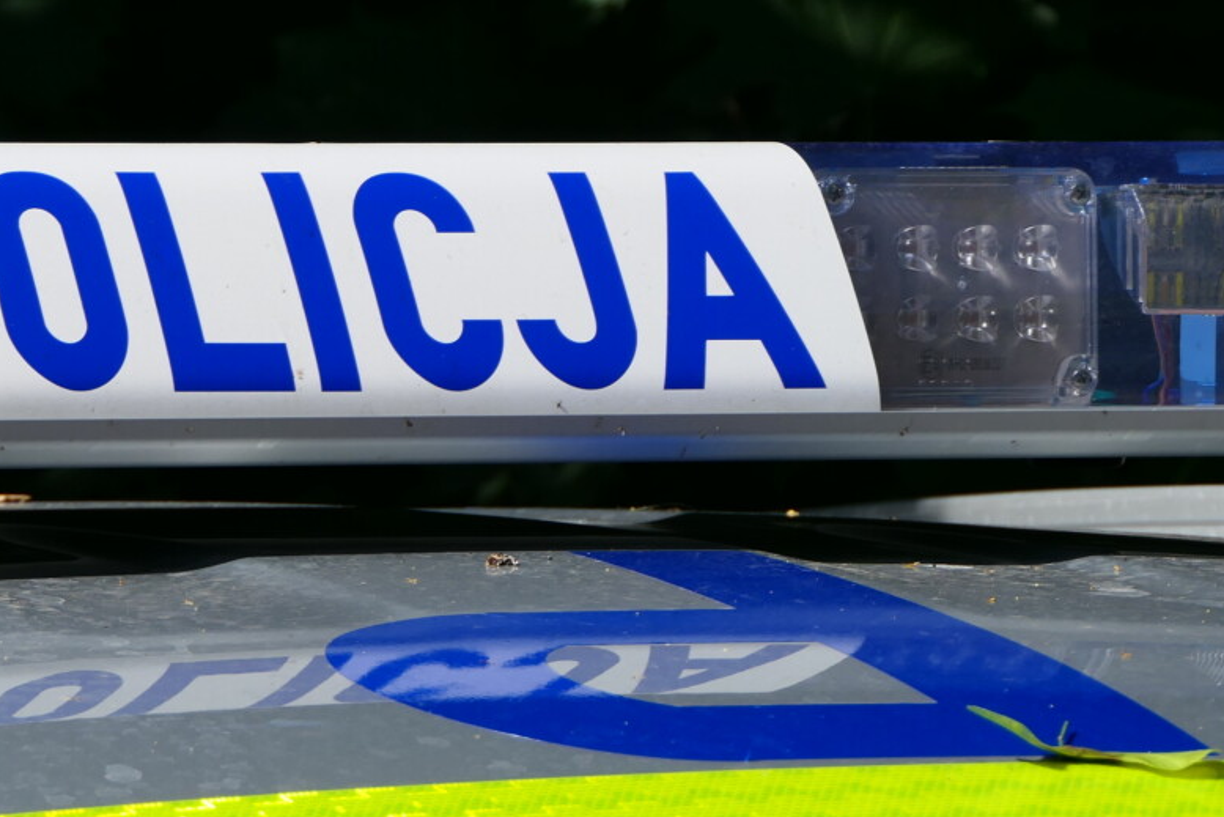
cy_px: 486
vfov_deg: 3.7
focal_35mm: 368
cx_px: 296
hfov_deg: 5.6
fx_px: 12513
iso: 125
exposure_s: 1/320
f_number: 4.3
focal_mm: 65.6
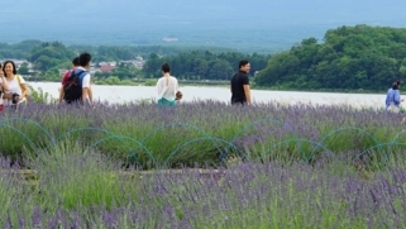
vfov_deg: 10.0
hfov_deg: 17.8
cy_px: -14
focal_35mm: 120
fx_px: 1293
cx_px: 231
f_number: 8
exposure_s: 1/90
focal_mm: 46
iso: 100
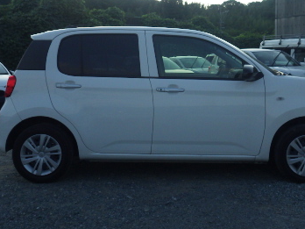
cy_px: 86
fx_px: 405
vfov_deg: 31.4
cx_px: 177
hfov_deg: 41.1
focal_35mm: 46
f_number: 7.9
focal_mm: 4.5
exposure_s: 1/200
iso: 250
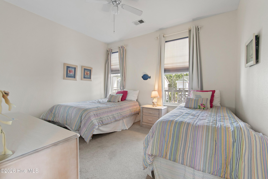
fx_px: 112
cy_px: 90
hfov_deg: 100.4
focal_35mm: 15
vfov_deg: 77.3
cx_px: 134
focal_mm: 10
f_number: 4.5
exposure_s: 1/3
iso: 100
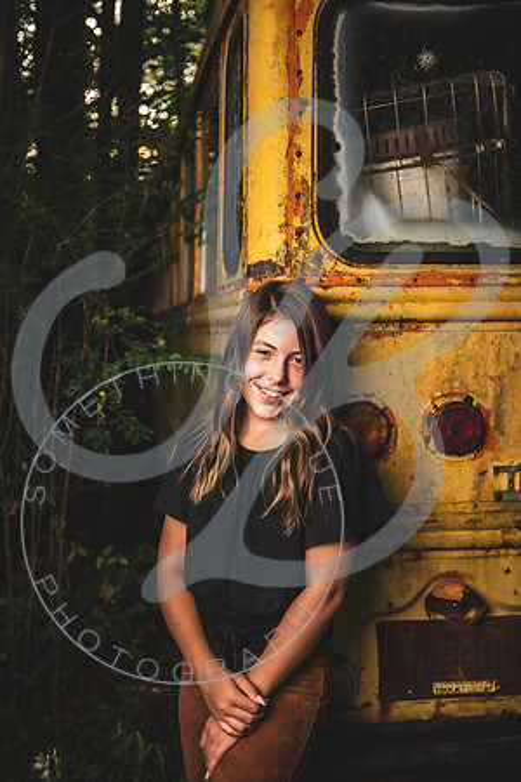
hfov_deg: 31.9
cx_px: 260
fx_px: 912
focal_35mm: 42
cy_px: 391
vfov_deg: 46.4
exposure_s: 1/160
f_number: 2.8
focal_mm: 42
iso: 100
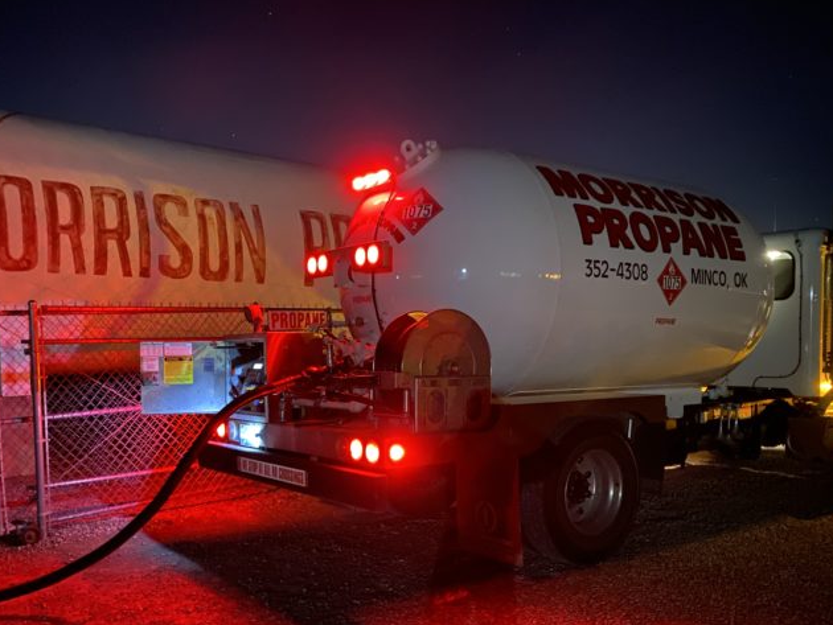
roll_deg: +0.9
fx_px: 794
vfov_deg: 42.7
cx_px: 407
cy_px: 390
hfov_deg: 55.3
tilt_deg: -3.9
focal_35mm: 33
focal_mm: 4.25
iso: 1000
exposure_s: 1/2
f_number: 1.8
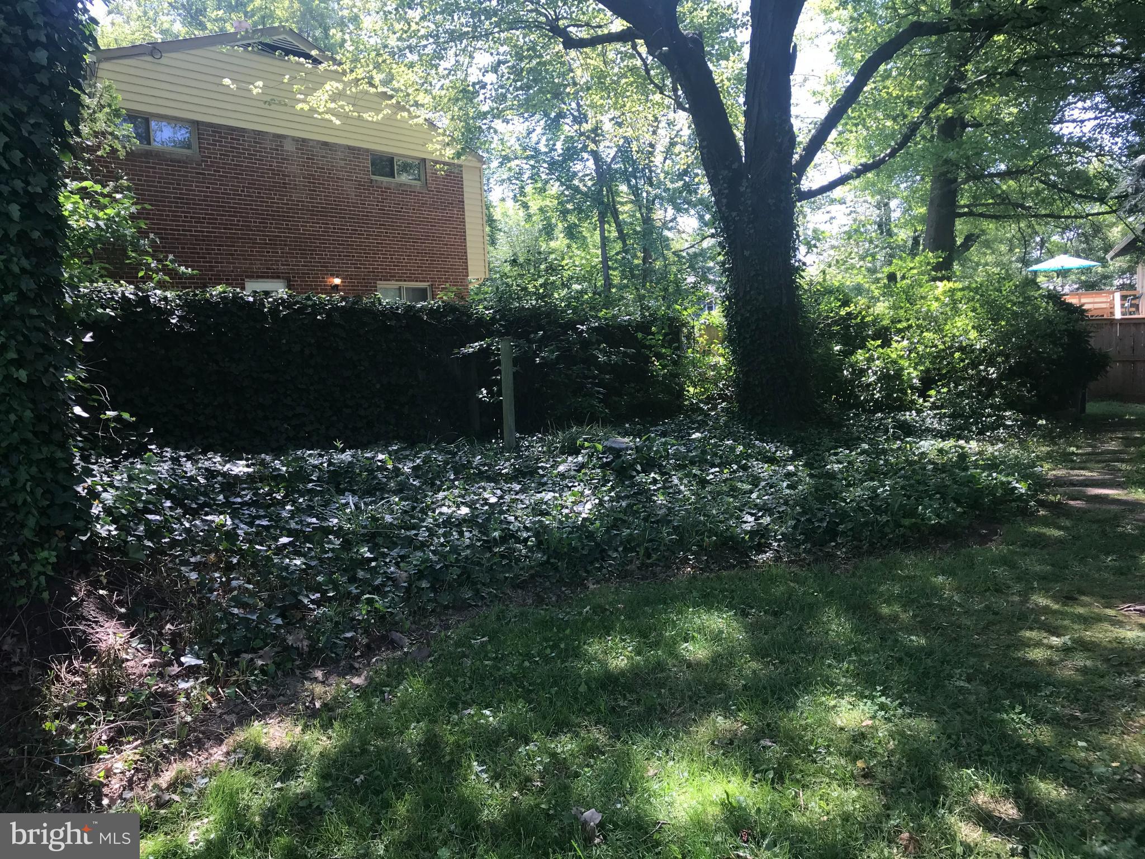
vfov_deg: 49.7
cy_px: 430
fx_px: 926
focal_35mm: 28
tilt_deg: -5.5
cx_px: 572
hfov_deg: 63.4
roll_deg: +2.2
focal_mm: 3.99
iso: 20
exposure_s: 1/264
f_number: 1.8
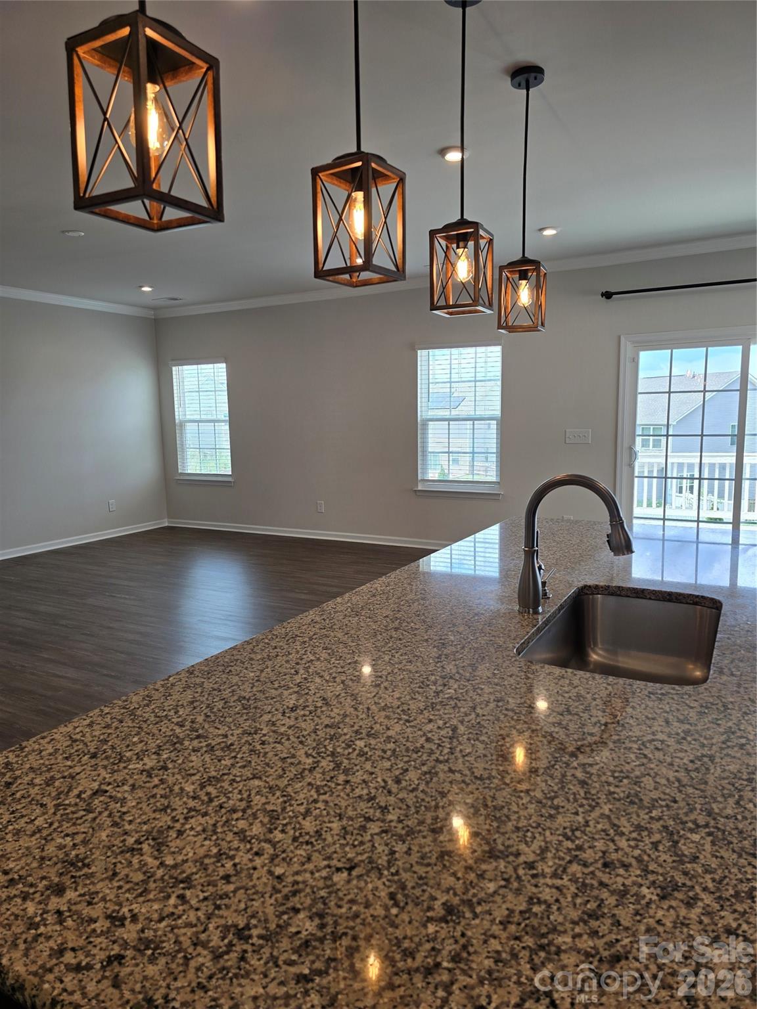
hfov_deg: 58.9
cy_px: 504
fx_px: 671
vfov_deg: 73.9
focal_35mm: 23
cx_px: 378
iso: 25
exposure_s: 1/120
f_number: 1.7
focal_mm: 6.3
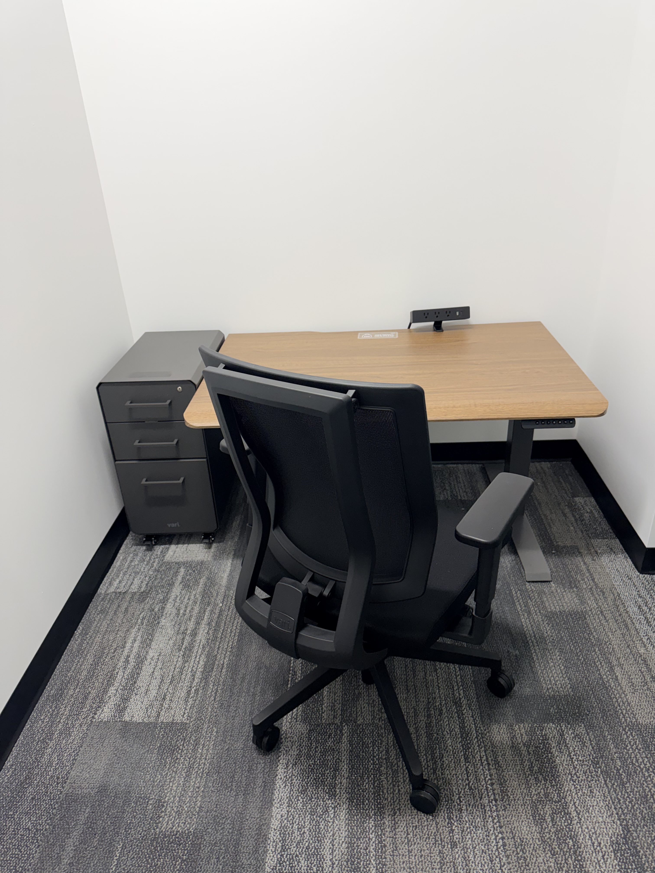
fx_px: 606
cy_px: 436
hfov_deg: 56.8
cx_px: 328
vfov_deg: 71.6
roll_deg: +3.6
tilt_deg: -28.1
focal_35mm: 24
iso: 125
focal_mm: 6.76
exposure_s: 1/120
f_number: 1.78
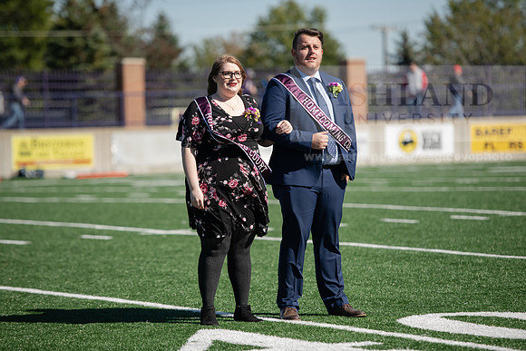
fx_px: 2630
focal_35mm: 180
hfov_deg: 11.4
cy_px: 176
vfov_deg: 7.6
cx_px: 263
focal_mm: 180
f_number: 3.2
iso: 200
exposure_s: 1/2000
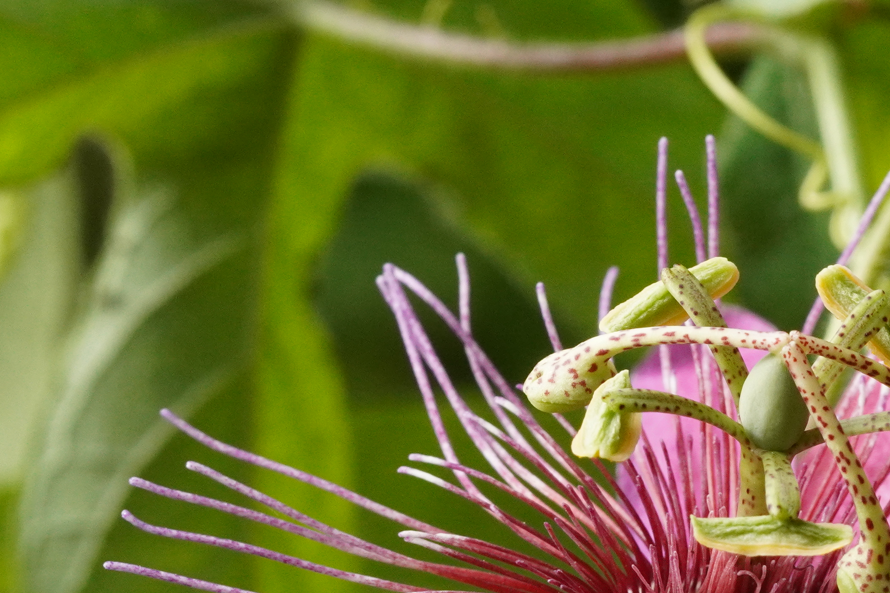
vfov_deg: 3.6
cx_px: 847
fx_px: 9468
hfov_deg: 5.4
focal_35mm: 383
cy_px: 660
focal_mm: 90
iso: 1250
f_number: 10
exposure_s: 1/250
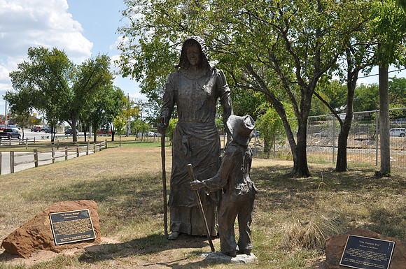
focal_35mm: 36
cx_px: 203
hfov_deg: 53.2
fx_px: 405
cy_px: 134
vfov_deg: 36.8
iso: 200
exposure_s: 1/200
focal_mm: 24
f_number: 6.3
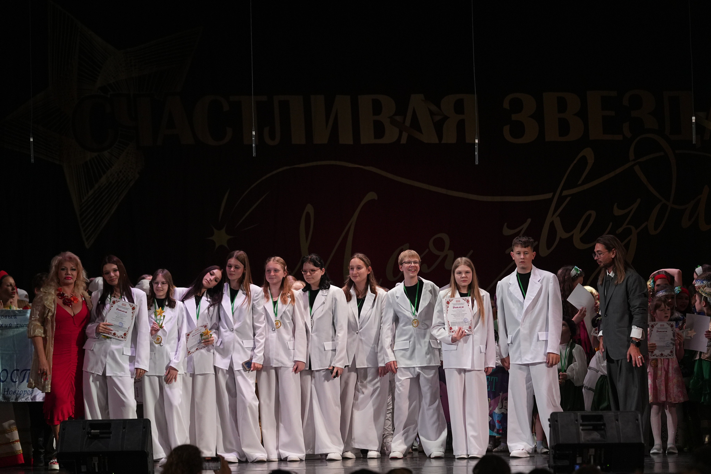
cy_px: 237
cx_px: 356
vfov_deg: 13.7
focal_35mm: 100
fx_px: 1975
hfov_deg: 20.4
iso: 2000
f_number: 2.8
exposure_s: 1/250
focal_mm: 100
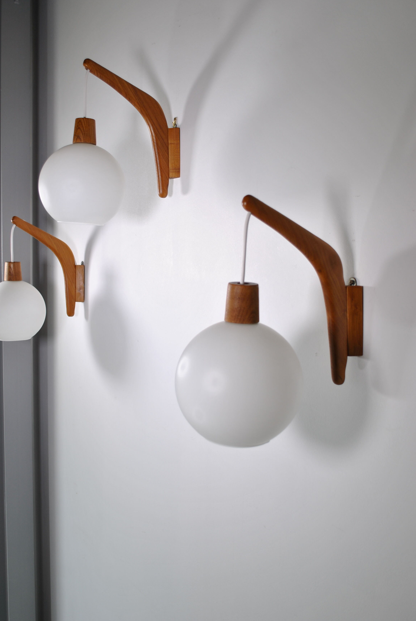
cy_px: 303
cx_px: 191
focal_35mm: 37
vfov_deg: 51.8
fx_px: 639
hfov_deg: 36.0
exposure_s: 1/80
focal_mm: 22
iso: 100
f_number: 4
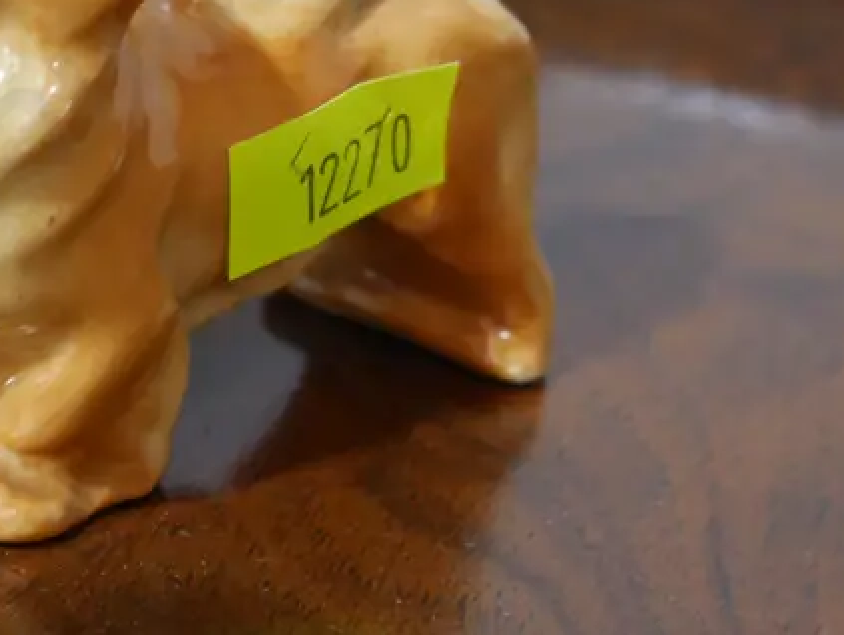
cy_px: 61
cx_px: 120
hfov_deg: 16.1
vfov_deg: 12.2
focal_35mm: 121
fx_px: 2953
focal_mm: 25
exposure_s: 1/60
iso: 1250
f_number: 5.3
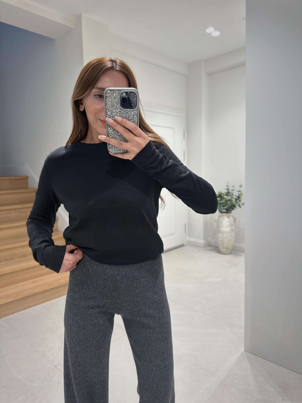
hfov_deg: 56.8
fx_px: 279
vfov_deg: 71.6
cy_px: 202
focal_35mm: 24
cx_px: 151
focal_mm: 6.86
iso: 200
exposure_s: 1/50
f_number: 1.78
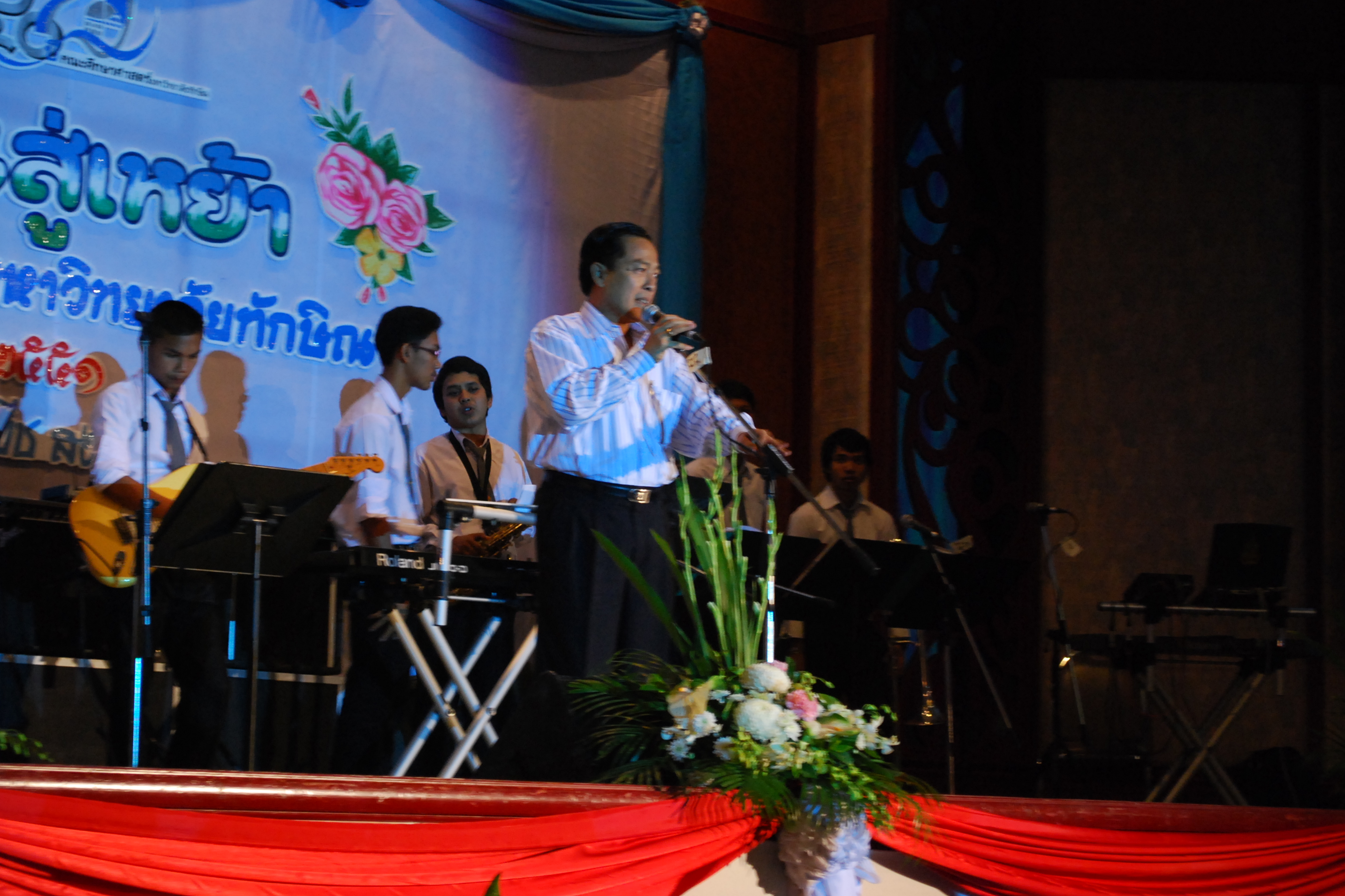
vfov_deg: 16.4
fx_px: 3119
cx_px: 675
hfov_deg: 24.3
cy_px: 449
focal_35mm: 84
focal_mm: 55
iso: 800
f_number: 5.6
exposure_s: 1/15
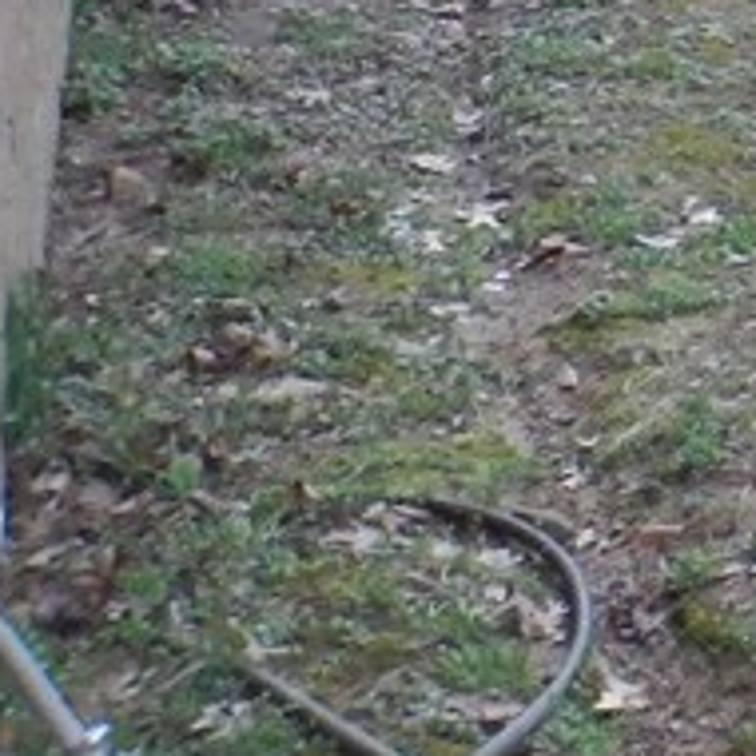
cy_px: -497
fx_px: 3657
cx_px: 1858
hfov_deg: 10.2
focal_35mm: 148
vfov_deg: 11.2
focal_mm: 5.6
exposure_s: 1/60
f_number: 4.2
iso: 400
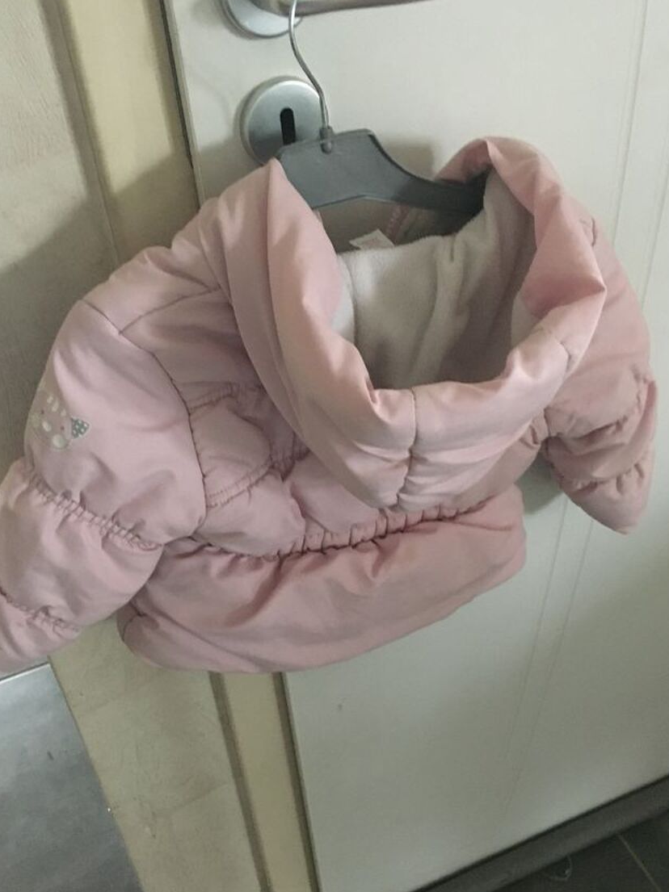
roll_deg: +8.2
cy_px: 461
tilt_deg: -37.7
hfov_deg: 40.6
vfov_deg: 52.6
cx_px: 296
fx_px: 902
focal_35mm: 35
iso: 500
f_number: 2.2
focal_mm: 4.15
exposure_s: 1/17
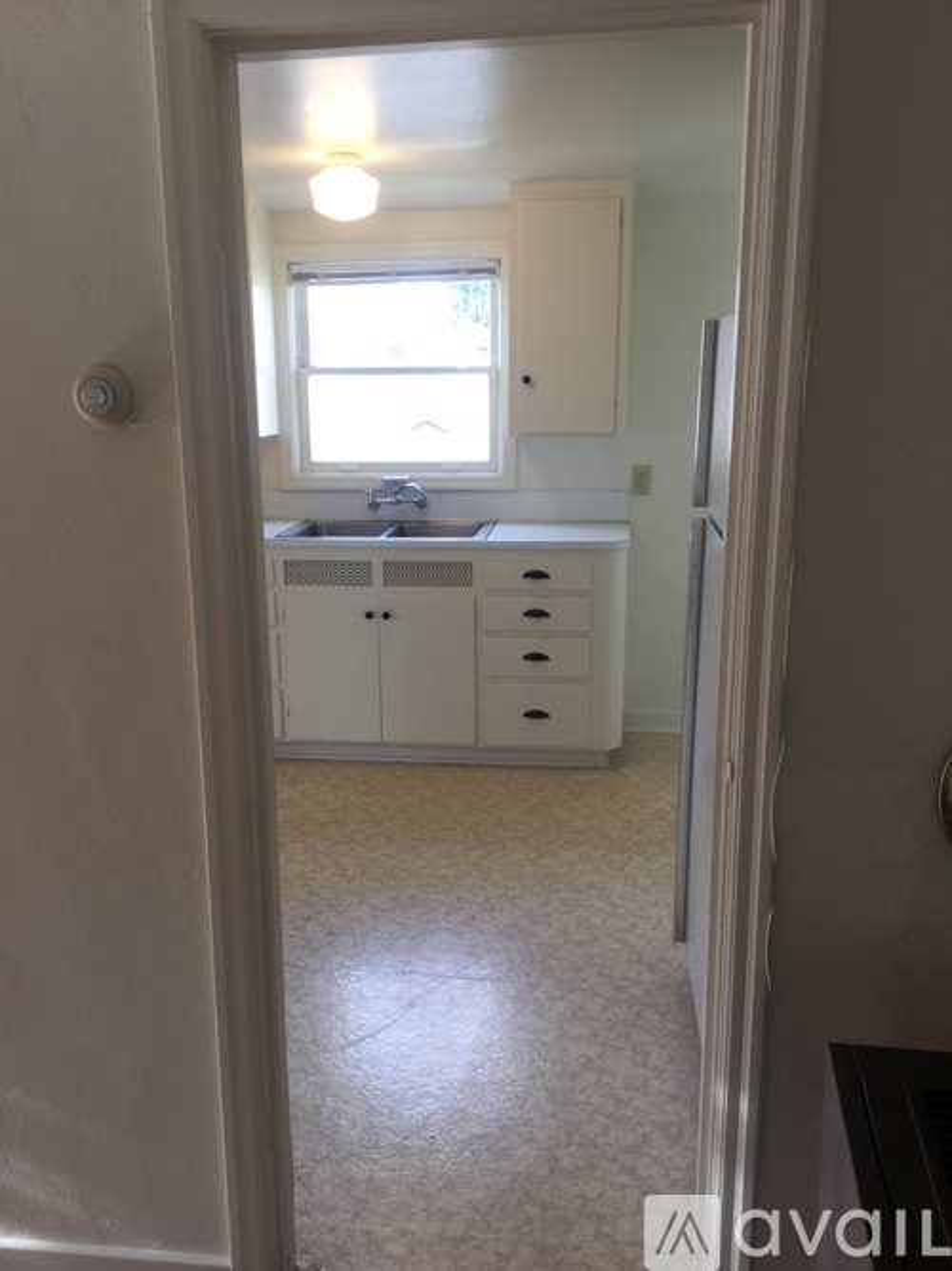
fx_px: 1137
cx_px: 476
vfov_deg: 58.4
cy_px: 636
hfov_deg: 45.4
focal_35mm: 31
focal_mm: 3.3
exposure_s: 1/60
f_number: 2.4
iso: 32
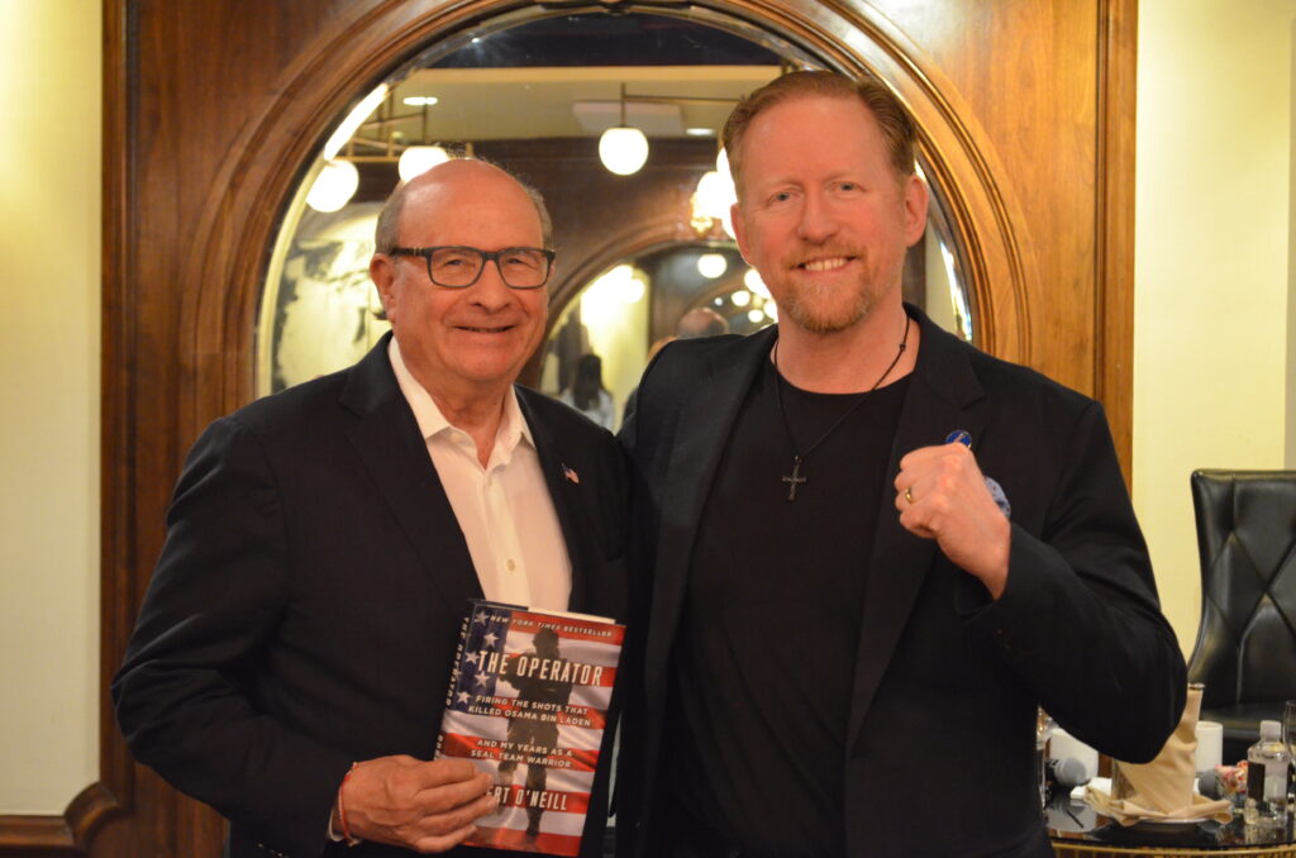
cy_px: 429
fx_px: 2586
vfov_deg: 18.8
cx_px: 648
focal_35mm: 72
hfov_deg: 28.1
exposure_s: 1/10
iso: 3200
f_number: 5.3
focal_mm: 48
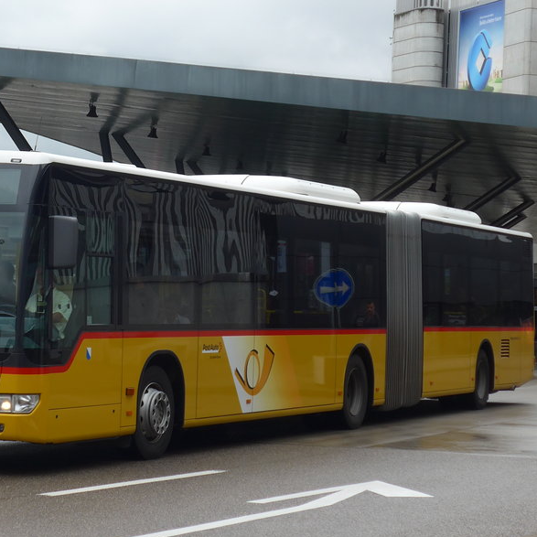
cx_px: 107
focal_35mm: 112
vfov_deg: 15.5
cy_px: 207
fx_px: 1966
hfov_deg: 15.5
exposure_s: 1/640
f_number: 3.7
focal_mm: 12.7
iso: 80
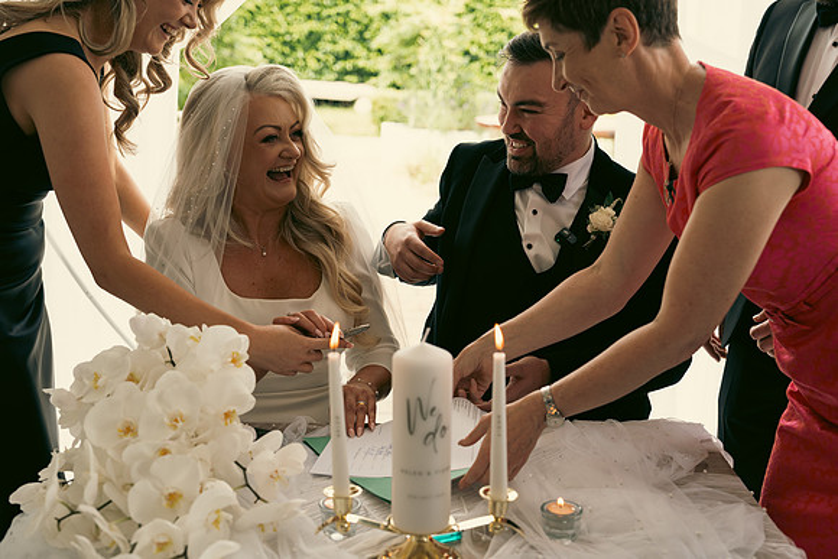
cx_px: 419
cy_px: 280
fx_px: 1164
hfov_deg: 39.6
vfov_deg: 27.0
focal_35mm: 50
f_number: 3.5
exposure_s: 1/160
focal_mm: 50
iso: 125
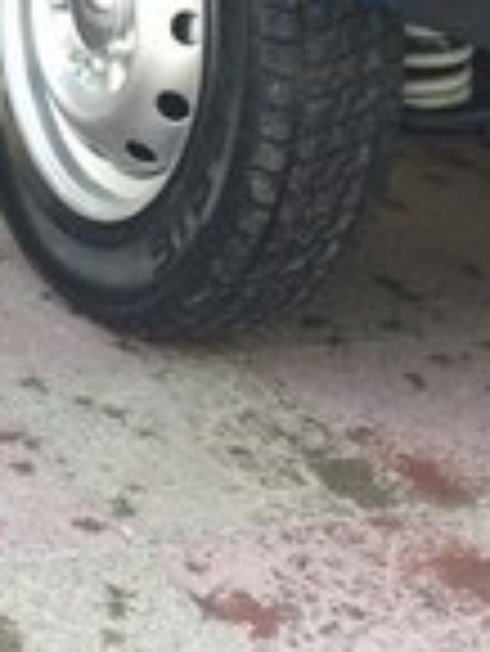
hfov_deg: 14.1
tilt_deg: -10.8
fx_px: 1866
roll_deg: -5.0
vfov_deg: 17.9
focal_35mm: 99
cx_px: -234
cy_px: -306
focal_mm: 4.15
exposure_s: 1/100
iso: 64
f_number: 2.2
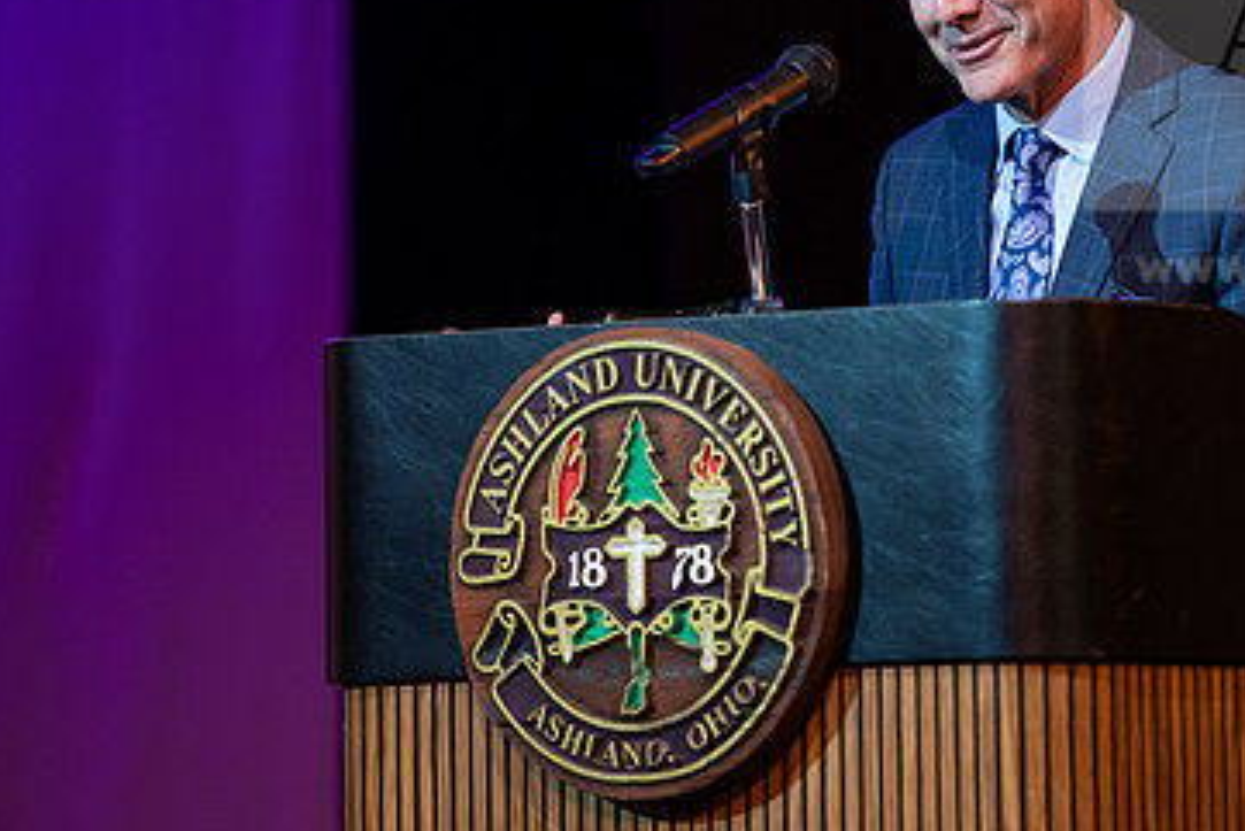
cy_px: 340
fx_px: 9998
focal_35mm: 289
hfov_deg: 7.1
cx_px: 979
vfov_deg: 4.8
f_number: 2.8
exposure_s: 1/200
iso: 1250
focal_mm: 180
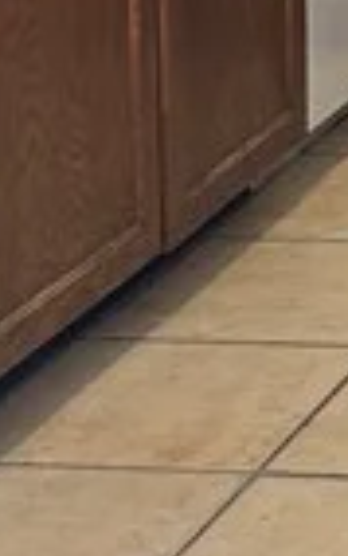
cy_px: -305
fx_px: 3014
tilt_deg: -9.3
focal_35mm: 199
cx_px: 1306
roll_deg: -1.4
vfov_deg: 10.2
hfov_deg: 5.8
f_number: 1.5
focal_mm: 5.7
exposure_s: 1/120
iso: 100
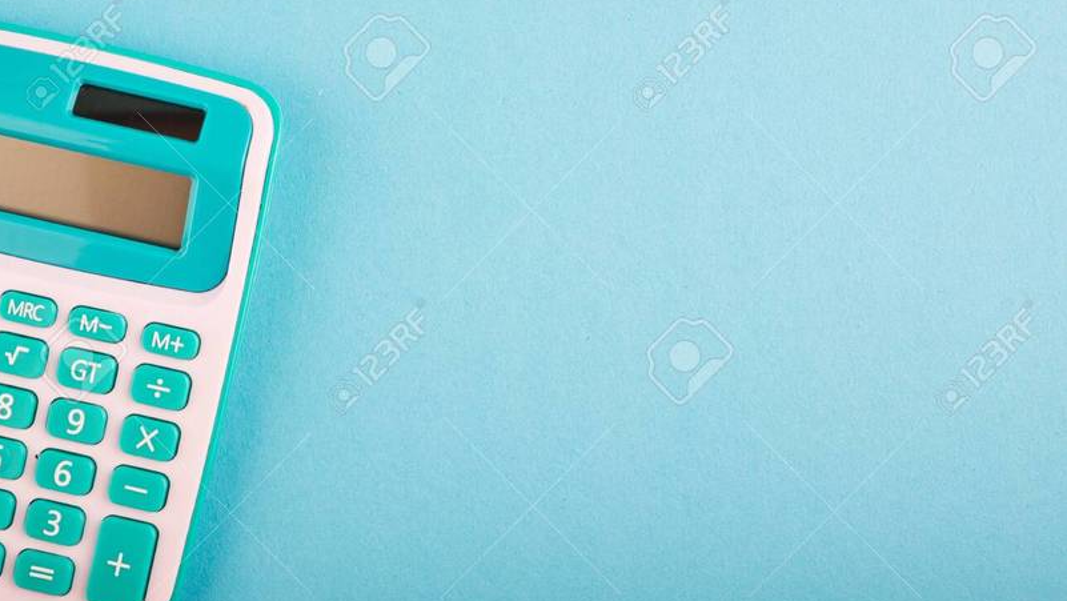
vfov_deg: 15.3
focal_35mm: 79
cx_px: 532
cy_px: 327
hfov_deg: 26.8
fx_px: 2236
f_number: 14
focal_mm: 50
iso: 200
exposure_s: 1/180
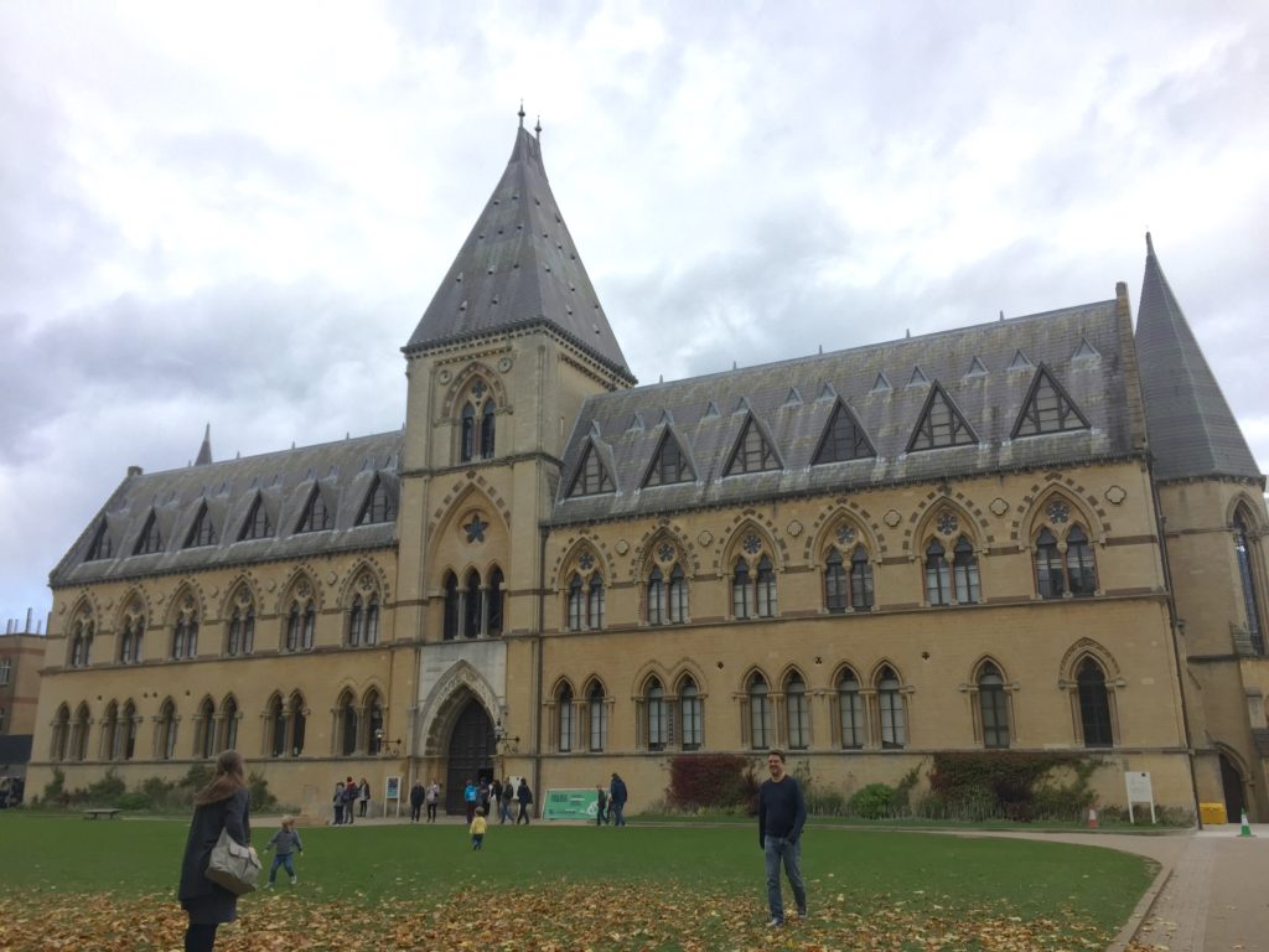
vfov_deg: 48.2
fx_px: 1063
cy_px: 476
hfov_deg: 61.7
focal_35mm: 29
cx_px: 634
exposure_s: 1/220
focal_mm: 4.15
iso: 32
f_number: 2.2
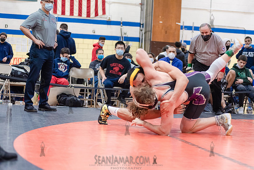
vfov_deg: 17.1
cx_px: 127
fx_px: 565
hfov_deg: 25.4
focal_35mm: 80
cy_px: 85
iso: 4000
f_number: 3.5
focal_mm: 80
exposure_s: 1/320
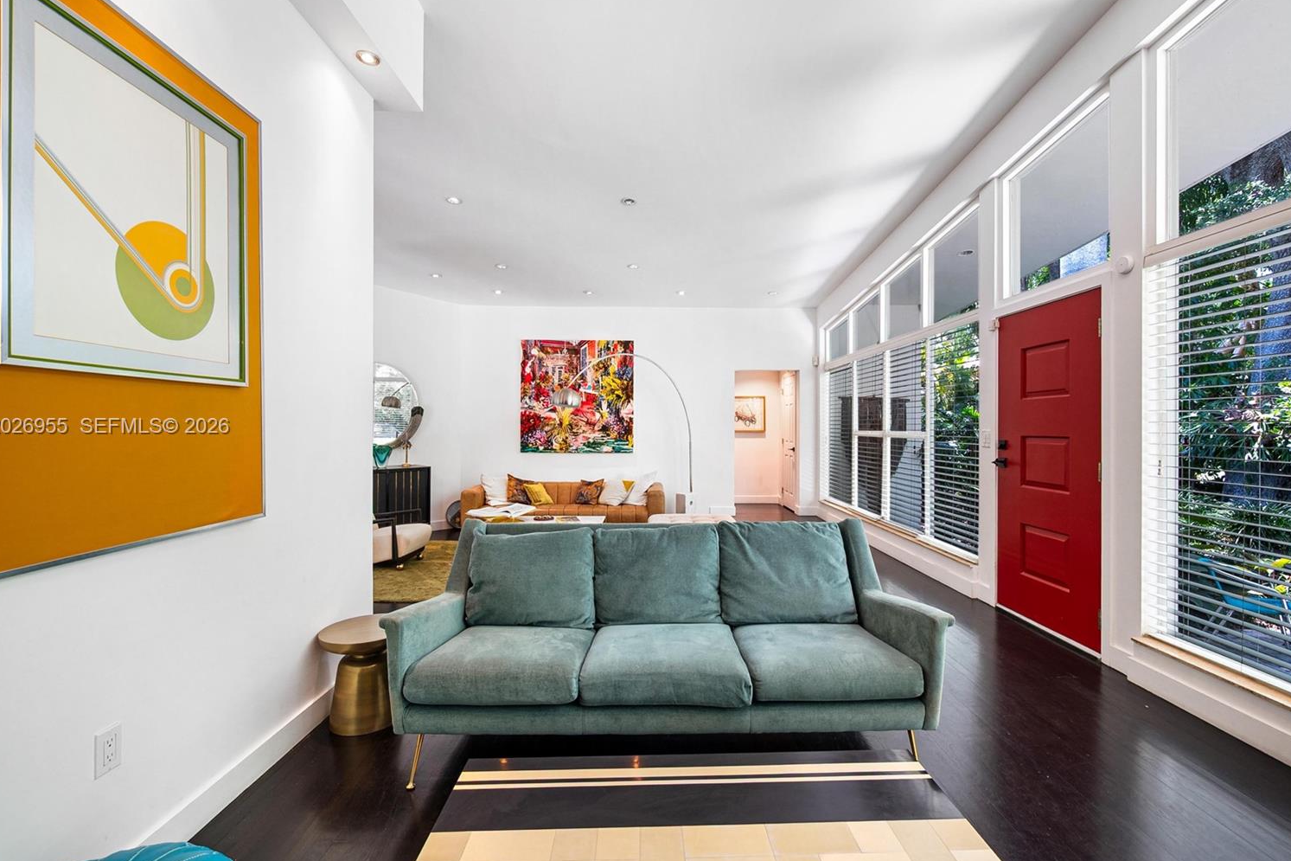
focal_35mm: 15
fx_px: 538
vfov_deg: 77.3
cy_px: 427
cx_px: 652
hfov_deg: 100.4
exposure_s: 1/5
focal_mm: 7
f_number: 5.6
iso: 100
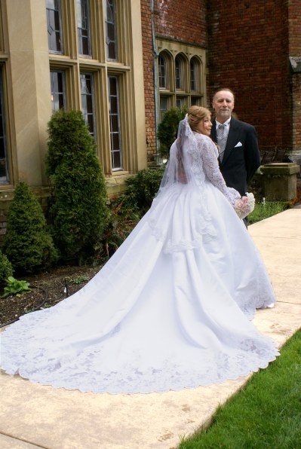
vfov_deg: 43.6
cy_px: 224
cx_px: 150
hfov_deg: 29.9
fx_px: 563
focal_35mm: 45
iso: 100
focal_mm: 30
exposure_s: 1/125
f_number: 11
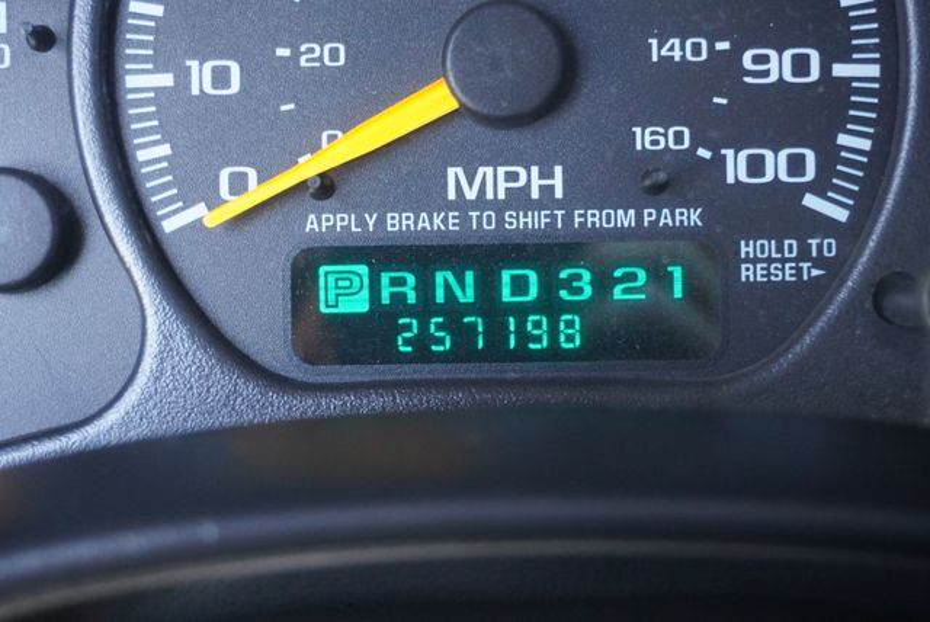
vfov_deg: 22.1
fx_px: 1590
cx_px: 465
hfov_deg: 32.6
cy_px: 311
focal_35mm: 62
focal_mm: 41
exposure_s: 1/80
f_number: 5.6
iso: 2500
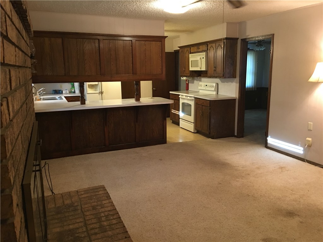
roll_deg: +0.7
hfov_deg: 61.7
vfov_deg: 48.2
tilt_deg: -10.9
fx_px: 271
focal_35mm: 29
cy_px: 121
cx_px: 162
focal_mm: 4.15
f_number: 2.2
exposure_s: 1/10
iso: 80
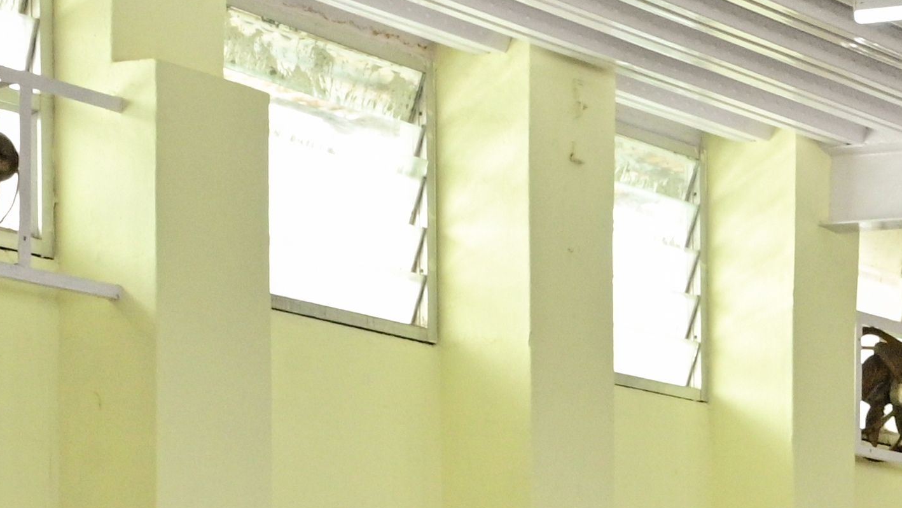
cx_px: 1489
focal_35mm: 125
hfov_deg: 15.4
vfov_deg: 9.2
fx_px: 2990
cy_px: 921
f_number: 11
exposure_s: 1/160
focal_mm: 28
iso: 1600
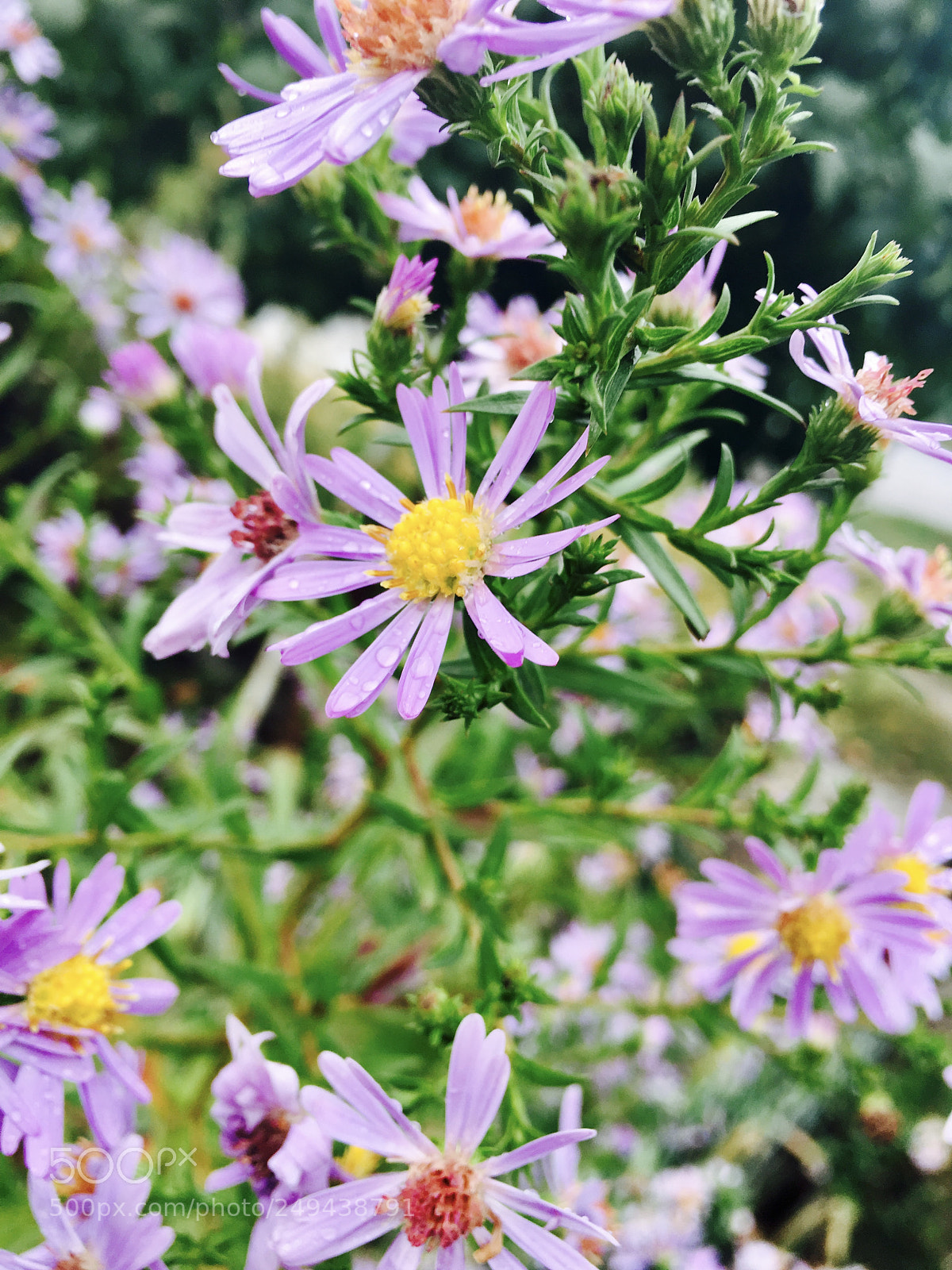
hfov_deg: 48.2
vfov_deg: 61.7
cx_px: 476
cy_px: 635
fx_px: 1063
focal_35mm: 29
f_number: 2.2
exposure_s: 1/50
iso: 25
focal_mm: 4.15
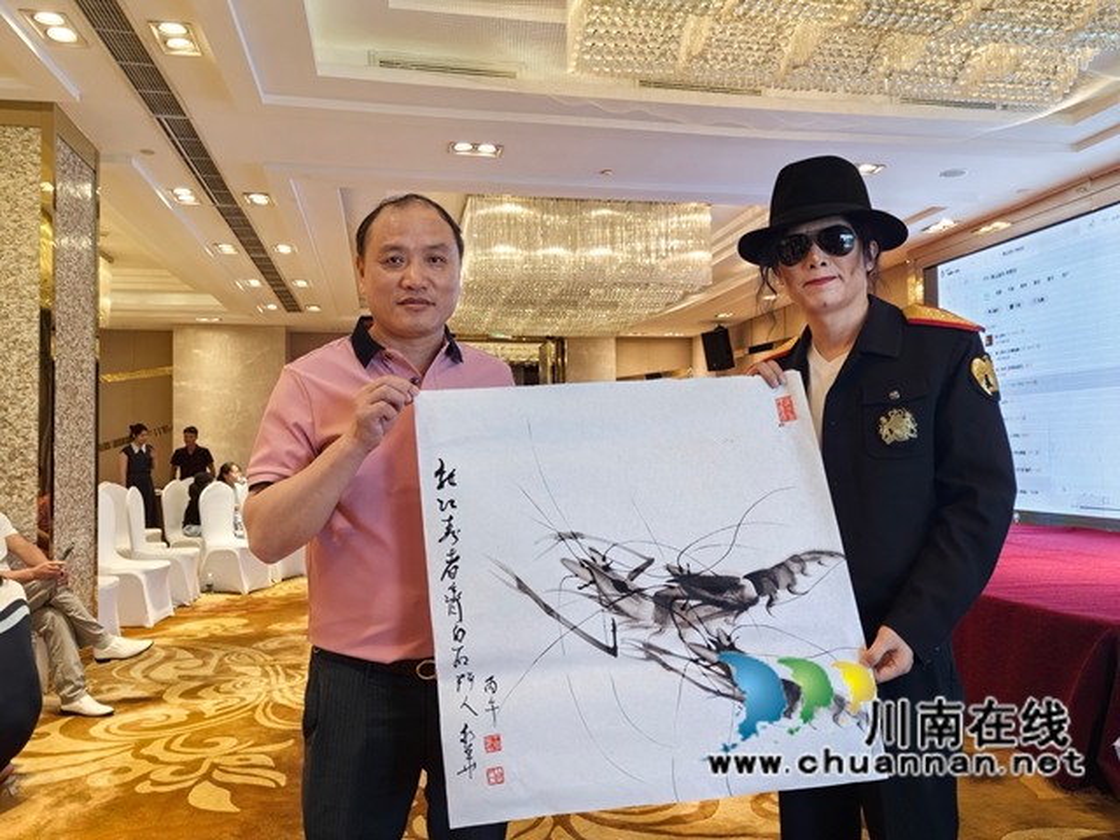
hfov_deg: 65.3
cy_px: 420
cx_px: 560
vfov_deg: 51.4
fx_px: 874
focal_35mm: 27
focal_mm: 5.52
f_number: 1.9
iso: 64
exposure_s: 1/50
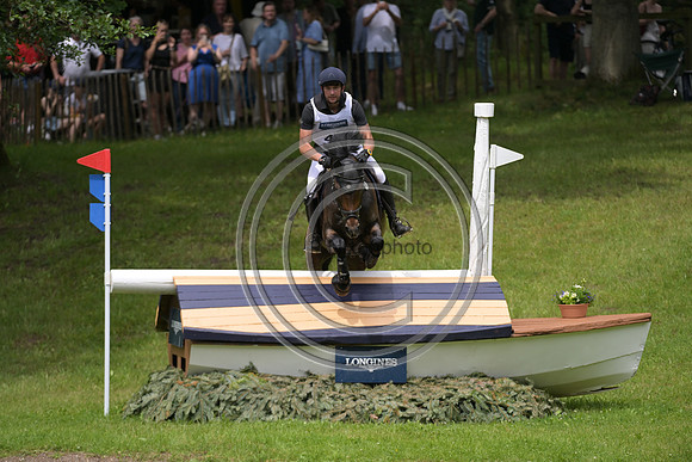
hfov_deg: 6.6
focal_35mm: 310
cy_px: 231
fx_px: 5960
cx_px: 346
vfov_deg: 4.4
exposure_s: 1/1250
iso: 500
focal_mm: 310
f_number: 5.6
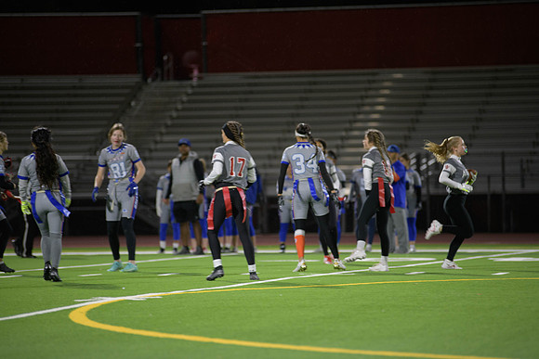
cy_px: 180
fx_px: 2845
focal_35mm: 190
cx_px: 270
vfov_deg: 7.2
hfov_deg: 10.8
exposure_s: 1/200
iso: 1100
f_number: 2.8
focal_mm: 190
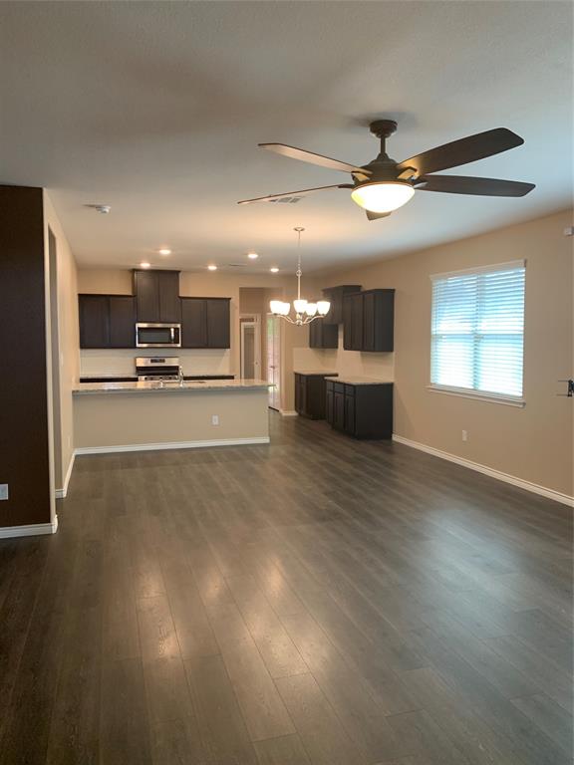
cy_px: 382
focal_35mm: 26
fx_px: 575
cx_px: 287
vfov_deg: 67.3
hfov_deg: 53.1
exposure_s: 1/60
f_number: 1.8
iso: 125
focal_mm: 4.25
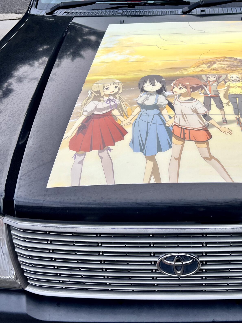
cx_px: 186
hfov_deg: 33.6
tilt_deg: -28.5
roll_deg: +1.4
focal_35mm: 42
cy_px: 114
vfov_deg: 44.3
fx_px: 391
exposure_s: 1/121
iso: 32
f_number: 1.5
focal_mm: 5.7
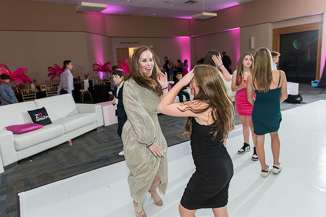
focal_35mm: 25
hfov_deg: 71.2
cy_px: 104
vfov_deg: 51.1
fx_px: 227
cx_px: 170
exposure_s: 1/100
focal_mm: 24
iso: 1250
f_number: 4
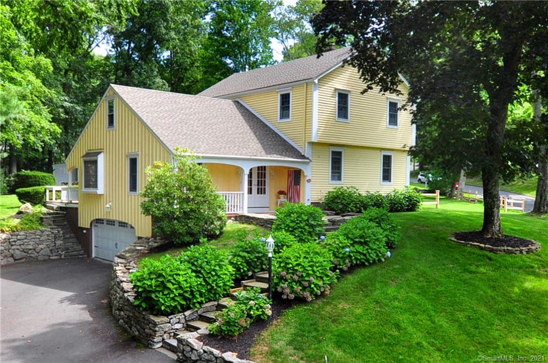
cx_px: 274
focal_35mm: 18
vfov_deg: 67.2
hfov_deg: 90.1
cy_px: 182
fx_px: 274
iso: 400
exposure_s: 1/320
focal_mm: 12
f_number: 7.1
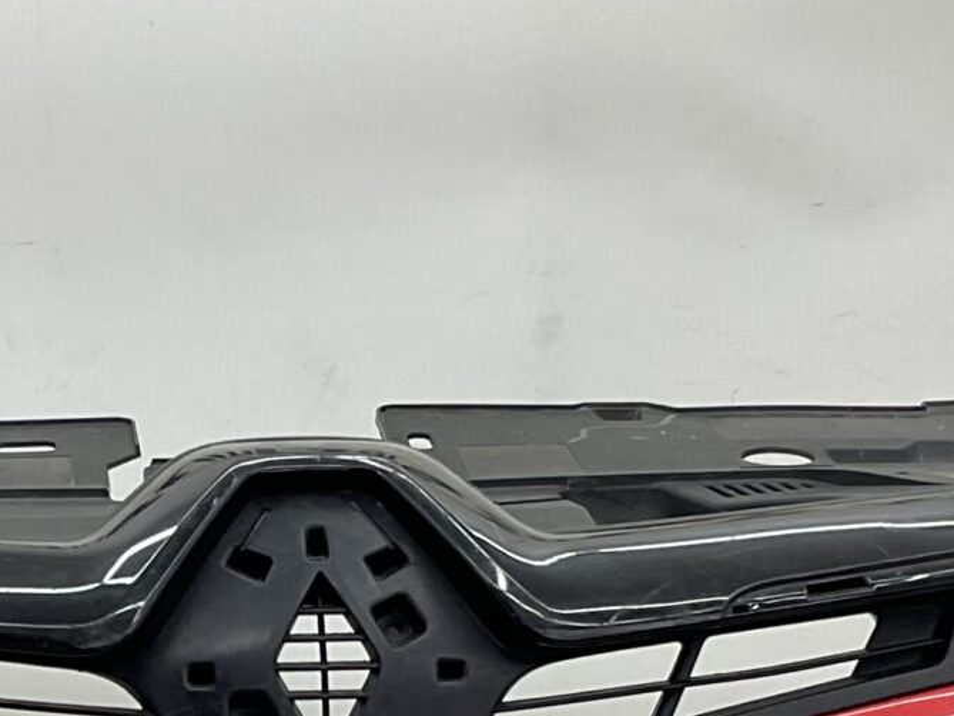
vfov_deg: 13.1
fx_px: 3060
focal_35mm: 111
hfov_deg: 17.6
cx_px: 250
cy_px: 739
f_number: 1.8
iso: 32
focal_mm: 3
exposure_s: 1/120
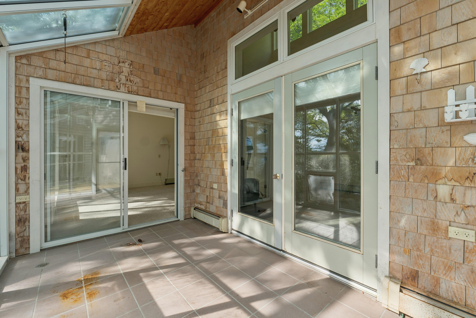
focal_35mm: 15
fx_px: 198
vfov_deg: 77.3
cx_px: 238
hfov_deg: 100.4
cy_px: 159
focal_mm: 10
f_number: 7.1
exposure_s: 1/160
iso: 160
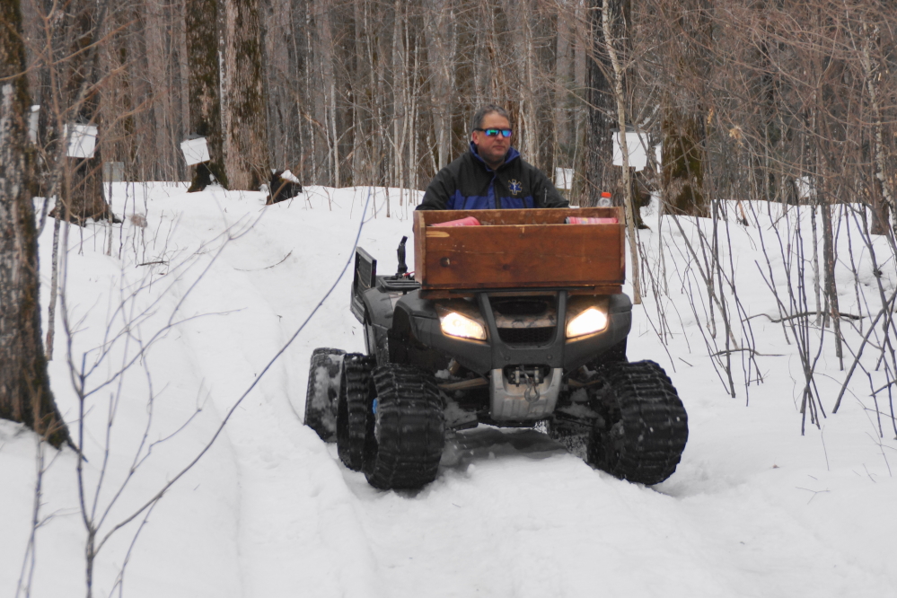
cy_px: 299
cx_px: 448
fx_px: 3363
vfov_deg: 10.2
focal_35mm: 135
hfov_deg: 15.2
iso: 200
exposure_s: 1/160
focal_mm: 90
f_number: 5.6
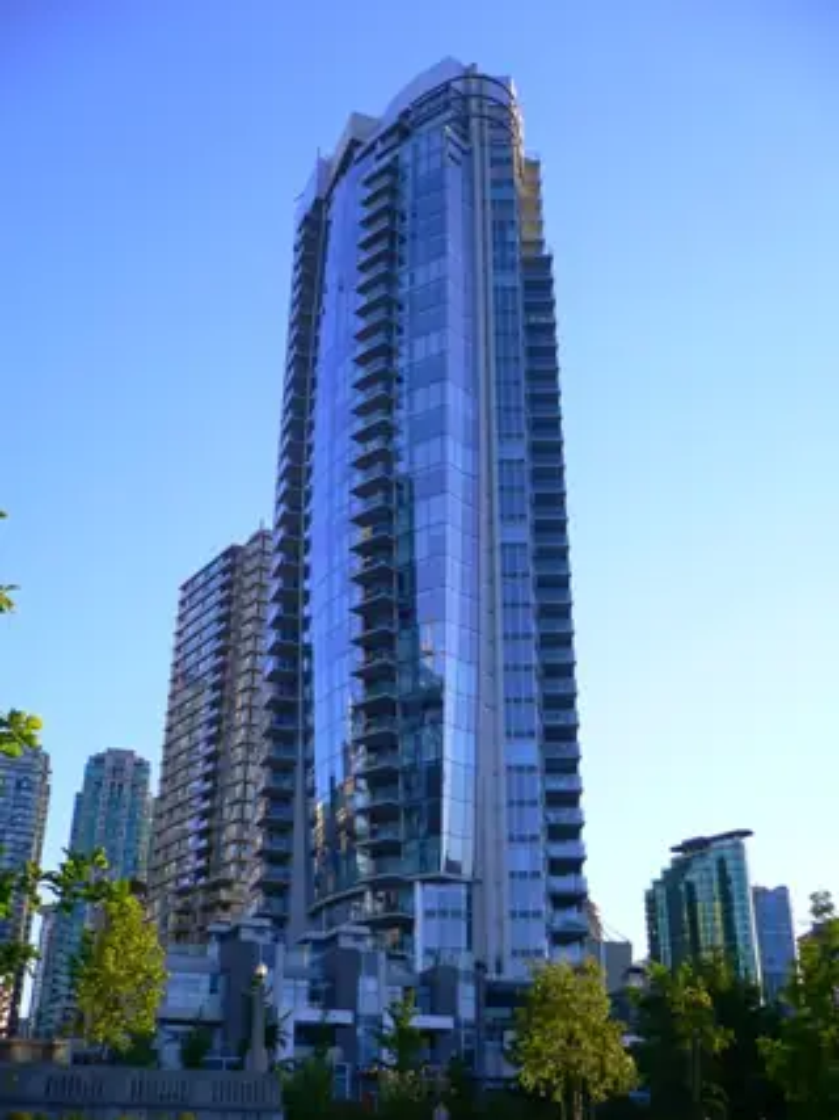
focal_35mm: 35
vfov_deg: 52.6
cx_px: 420
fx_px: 1132
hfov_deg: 40.7
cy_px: 560
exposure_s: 1/320
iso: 80
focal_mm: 5.8
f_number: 2.8
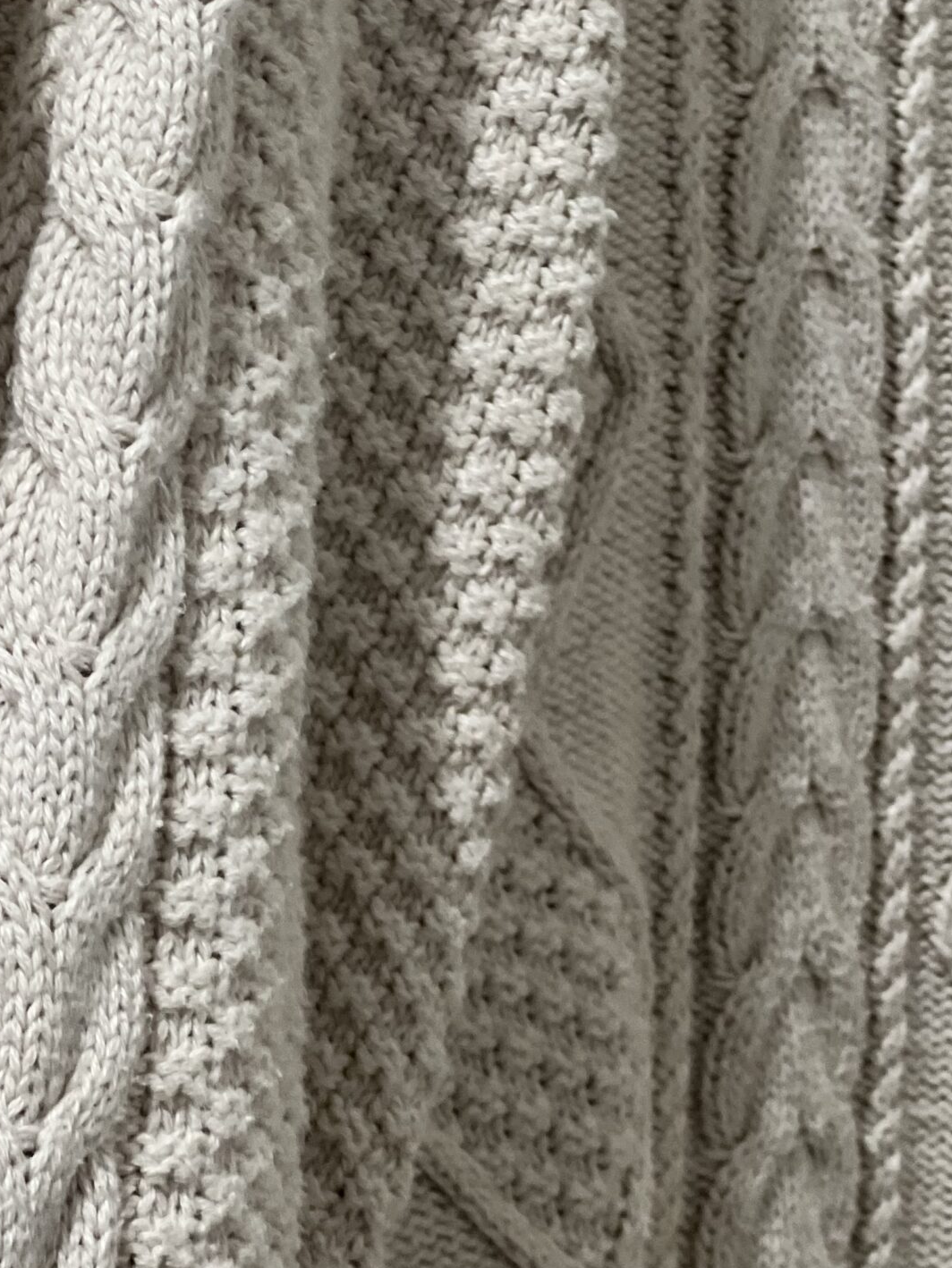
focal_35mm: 139
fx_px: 5095
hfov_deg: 10.7
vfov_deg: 14.1
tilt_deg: -12.1
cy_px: 318
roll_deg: +3.9
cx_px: 276
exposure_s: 1/29
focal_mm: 9
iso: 400
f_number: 2.8
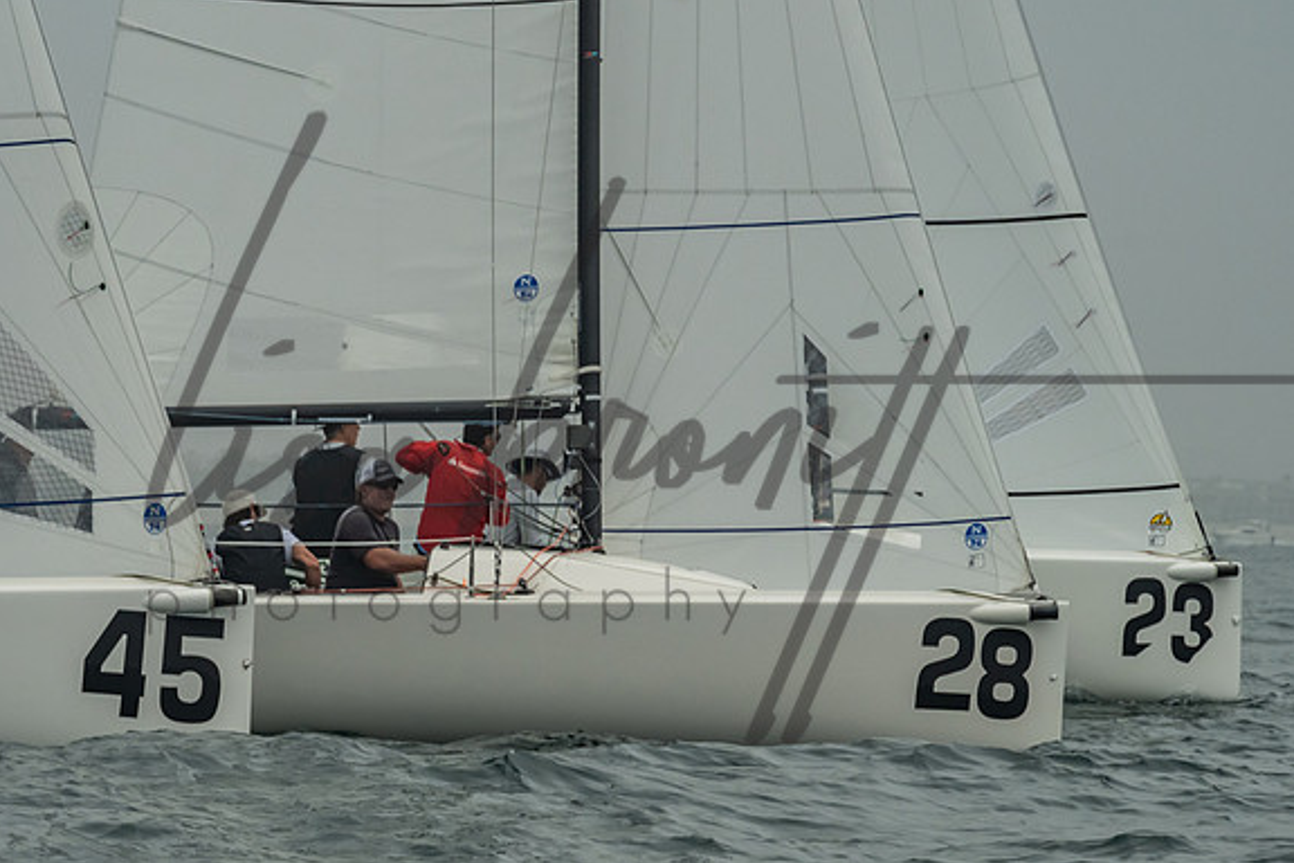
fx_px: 9093
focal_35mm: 253
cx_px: 424
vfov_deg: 5.4
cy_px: 449
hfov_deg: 8.1
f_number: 9
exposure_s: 1/2000
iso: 800
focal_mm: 165
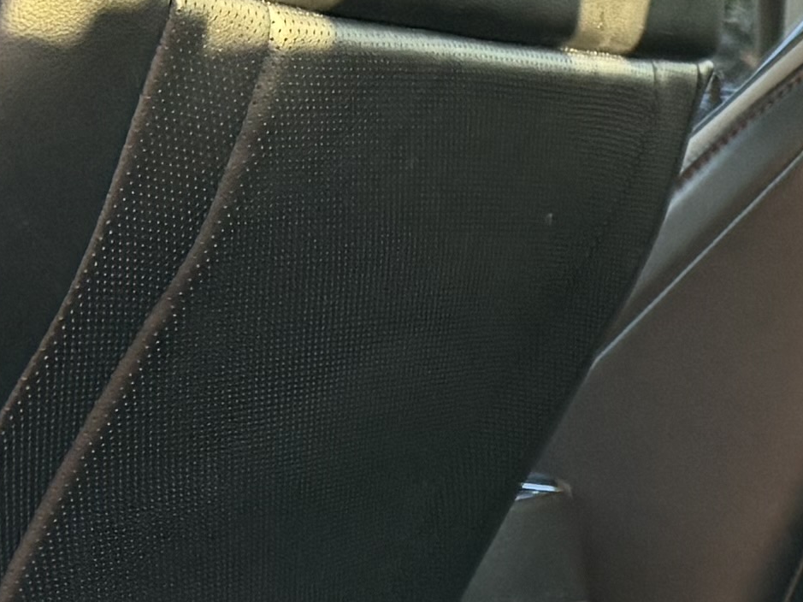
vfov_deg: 9.8
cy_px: 949
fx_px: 3386
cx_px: 1650
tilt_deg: -12.5
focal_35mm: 146
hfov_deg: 11.9
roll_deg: -3.2
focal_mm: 6.76
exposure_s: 1/94
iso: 200
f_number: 1.78
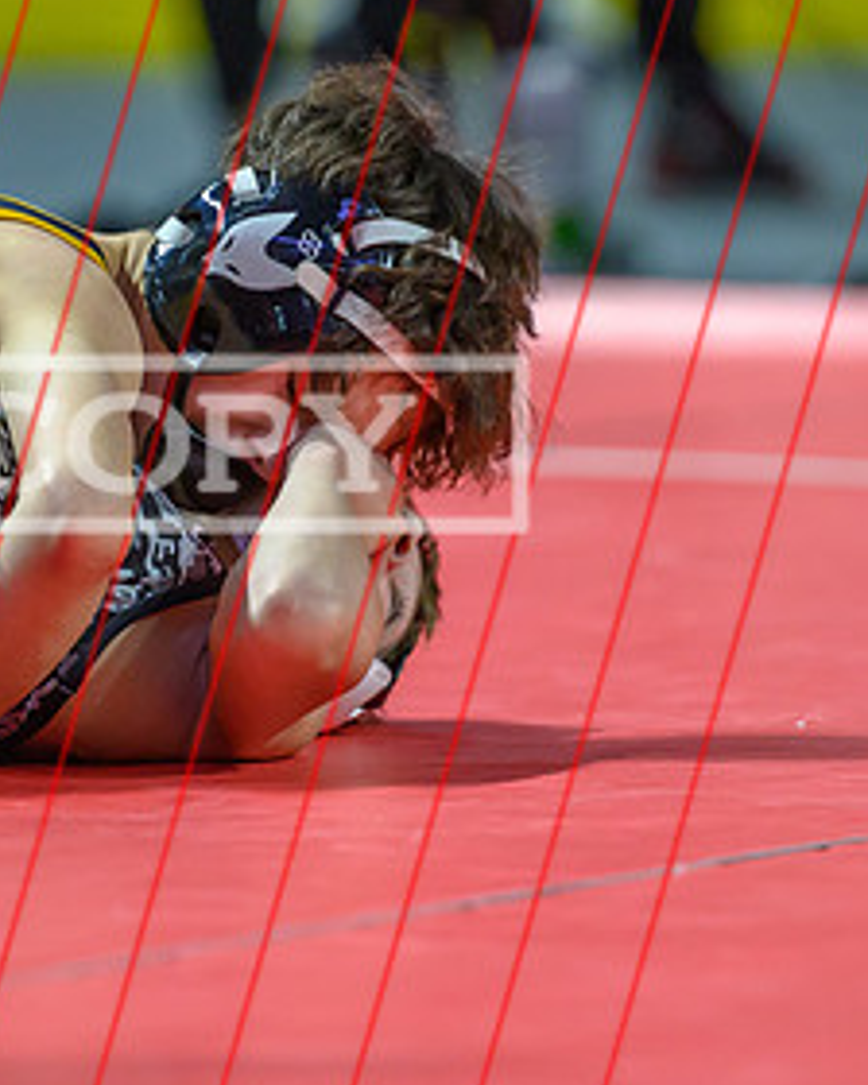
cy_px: 542
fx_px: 16249
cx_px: 152
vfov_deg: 3.8
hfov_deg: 3.1
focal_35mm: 506
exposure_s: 1/800
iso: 2500
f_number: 2.8
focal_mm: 190
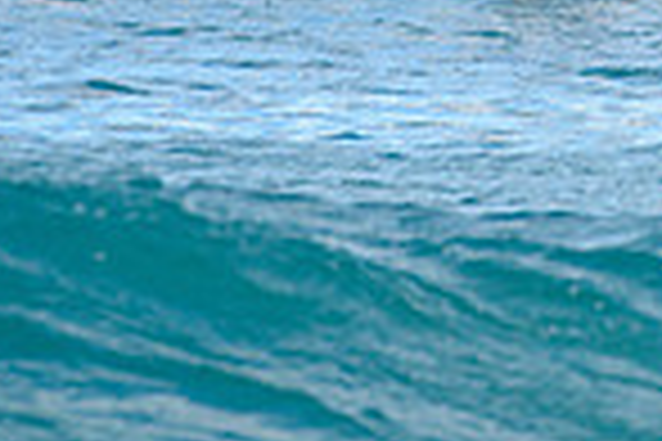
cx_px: 697
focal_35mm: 2417
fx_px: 44442
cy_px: -209
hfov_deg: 0.9
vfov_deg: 0.6
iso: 400
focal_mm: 500
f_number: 5.6
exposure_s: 1/2000
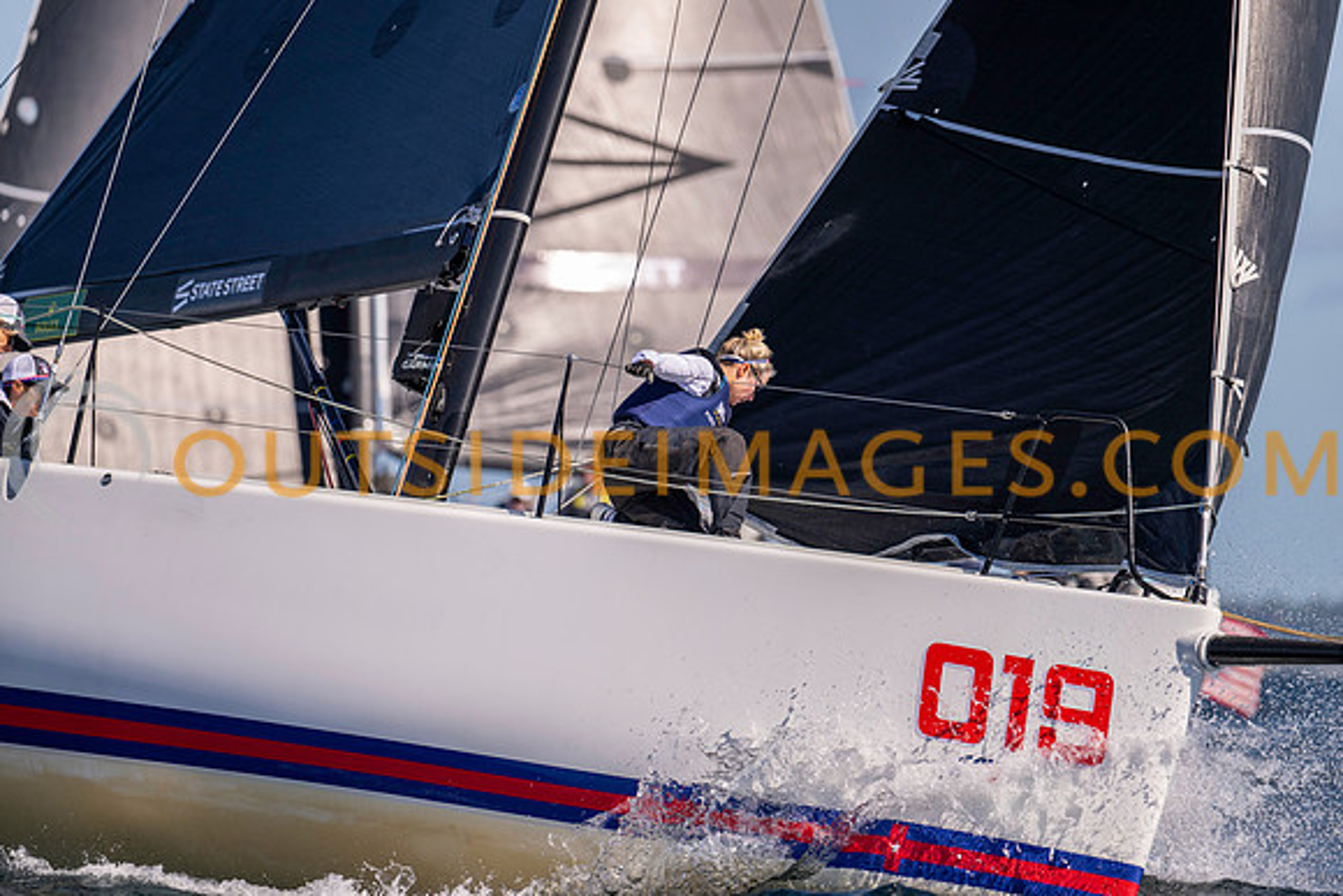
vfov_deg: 3.4
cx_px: 672
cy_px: 448
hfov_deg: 5.2
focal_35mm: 400
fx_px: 14925
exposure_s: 1/2000
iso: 200
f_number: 5
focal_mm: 400
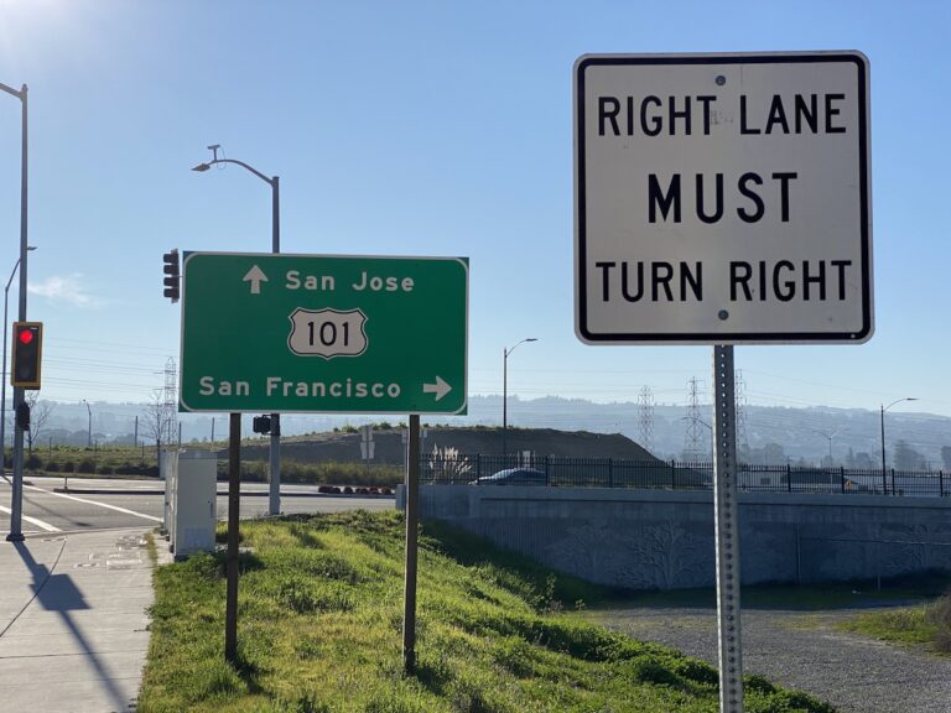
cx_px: 476
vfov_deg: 28.0
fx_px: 1429
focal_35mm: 52
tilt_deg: +5.1
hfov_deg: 36.8
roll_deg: +0.5
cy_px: 356
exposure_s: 1/4785
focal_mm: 6
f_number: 2
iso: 20
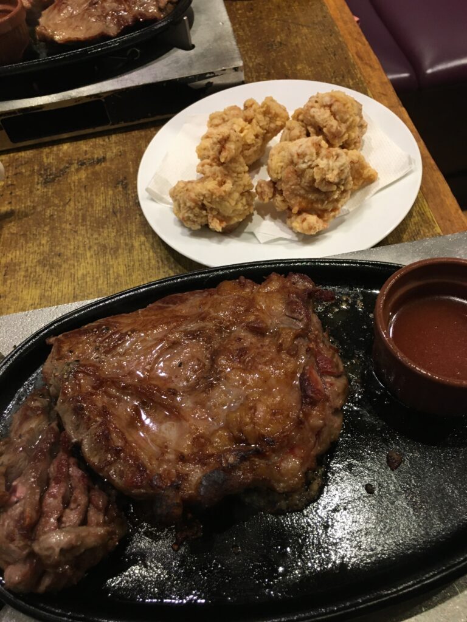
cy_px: 311
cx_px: 234
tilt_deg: -55.5
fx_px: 522
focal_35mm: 29
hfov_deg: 48.2
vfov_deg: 61.7
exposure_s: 1/30
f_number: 2.2
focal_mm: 4.15
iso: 125
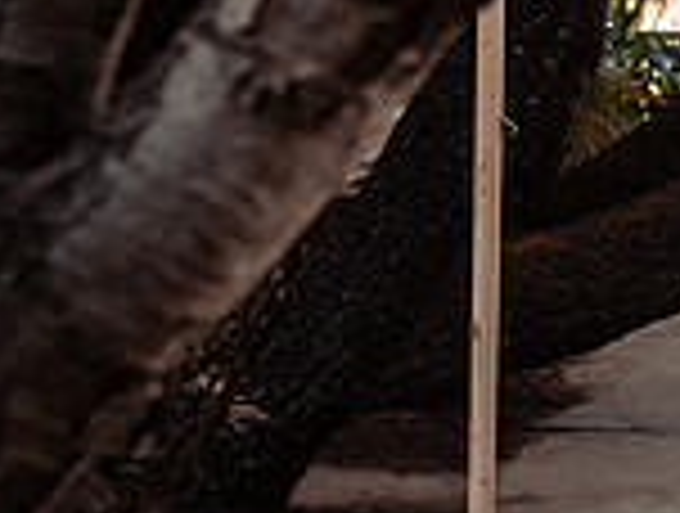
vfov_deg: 11.5
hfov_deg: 14.7
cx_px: 856
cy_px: 137
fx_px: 2540
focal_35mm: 129
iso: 100
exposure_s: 1/160
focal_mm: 35
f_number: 4
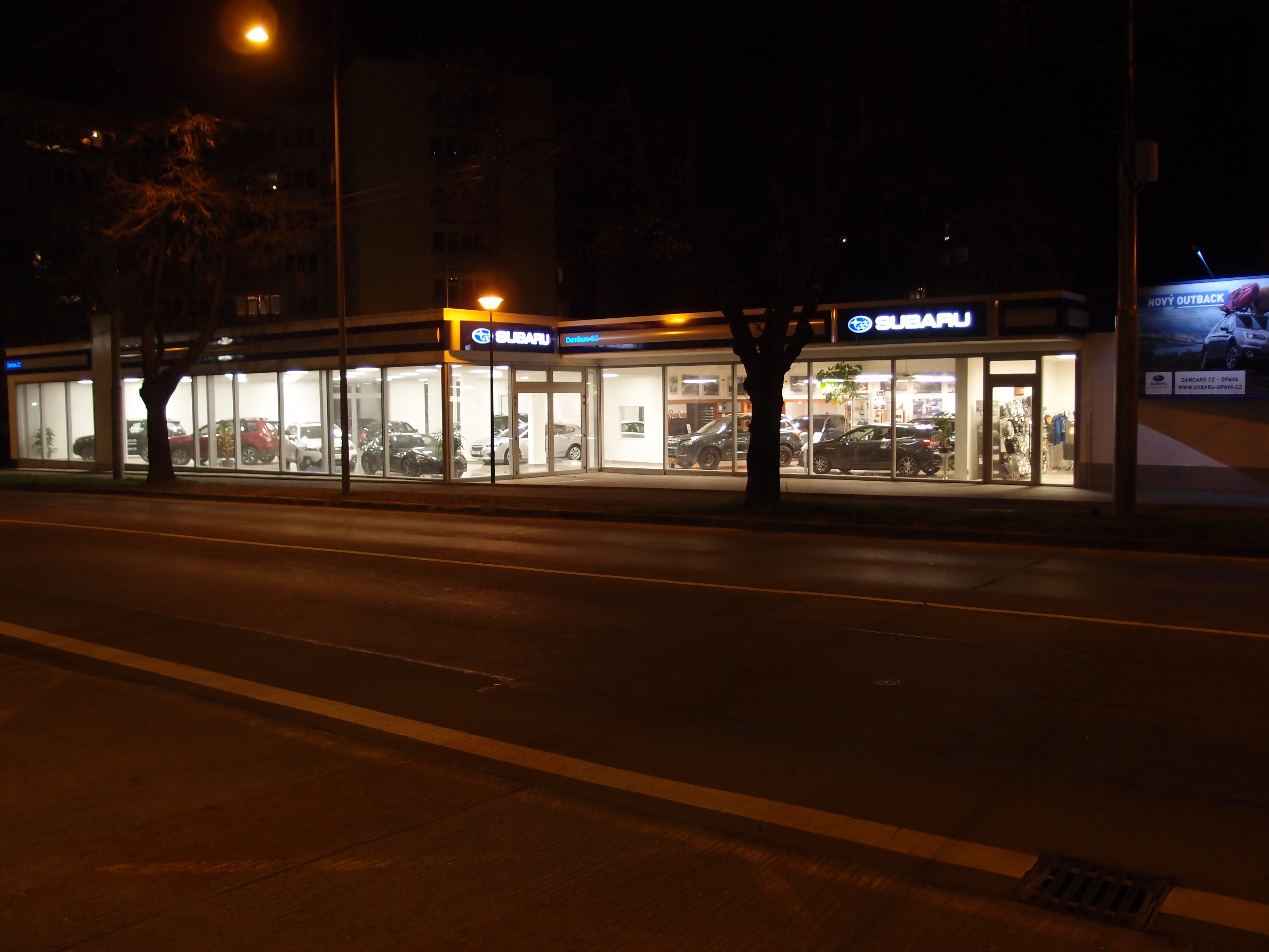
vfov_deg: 46.8
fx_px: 1100
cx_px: 634
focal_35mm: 30
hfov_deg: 60.0
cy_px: 476
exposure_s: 1/15
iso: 200
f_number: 1.9
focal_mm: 6.48
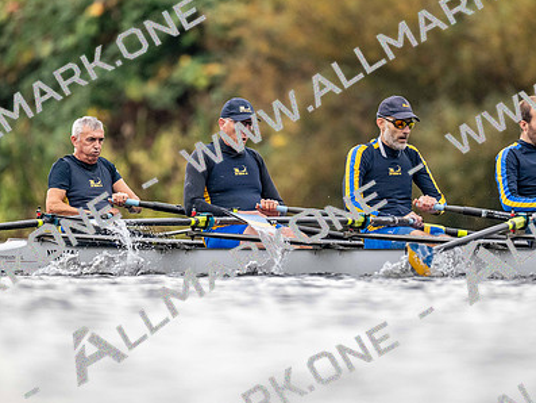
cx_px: 347
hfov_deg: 2.4
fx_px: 13042
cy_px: 176
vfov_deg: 1.8
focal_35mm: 842
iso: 2200
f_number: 4
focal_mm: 600
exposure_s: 1/2500
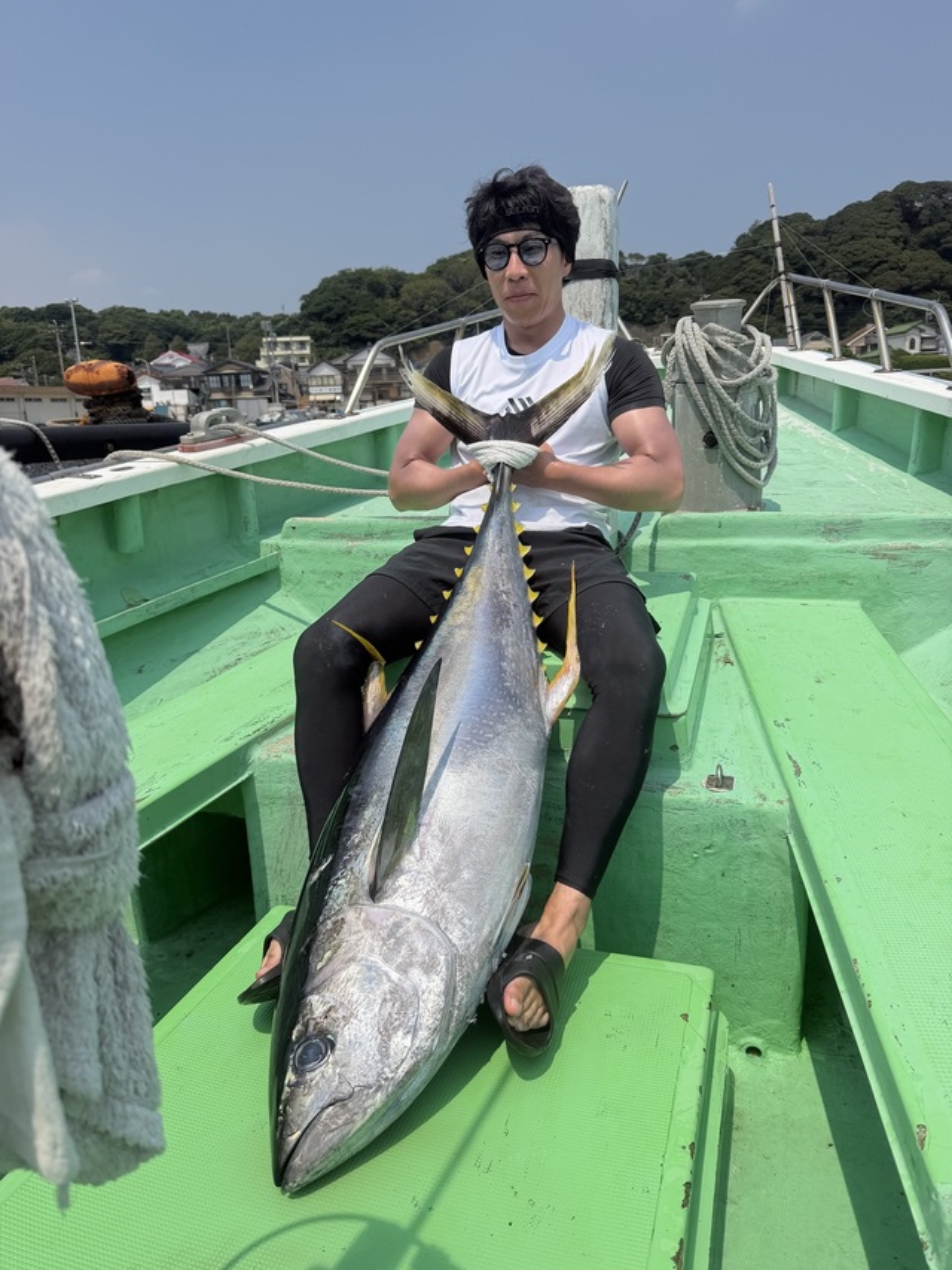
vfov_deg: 71.6
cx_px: 476
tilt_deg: -13.4
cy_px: 635
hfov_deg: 56.8
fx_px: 880
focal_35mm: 24
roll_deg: +1.8
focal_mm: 6.76
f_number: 1.78
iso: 80
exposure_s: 1/8130
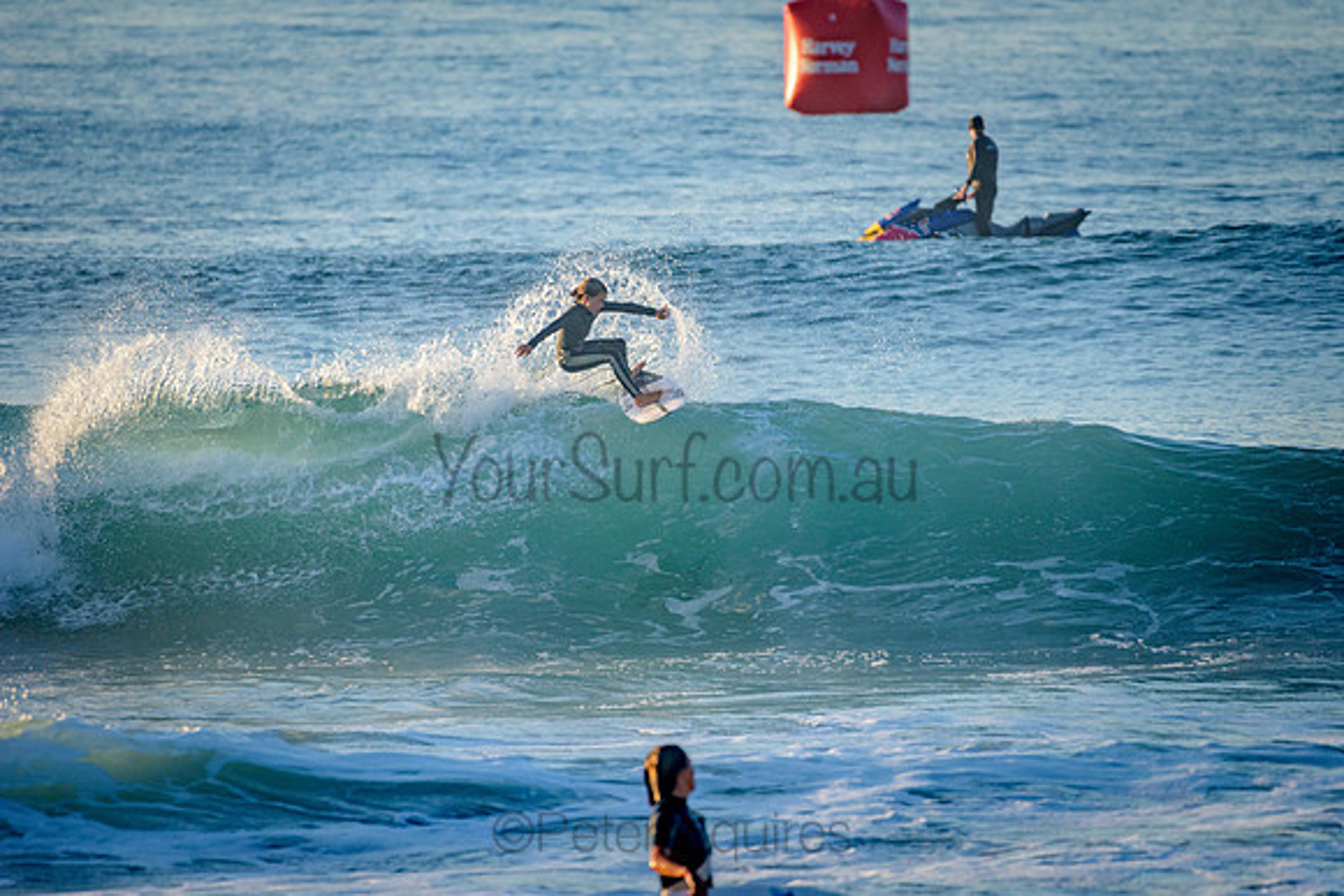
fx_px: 18670
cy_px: 448
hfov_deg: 4.1
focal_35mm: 500
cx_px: 672
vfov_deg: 2.8
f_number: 5.6
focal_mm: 500
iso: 560
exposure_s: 1/2000
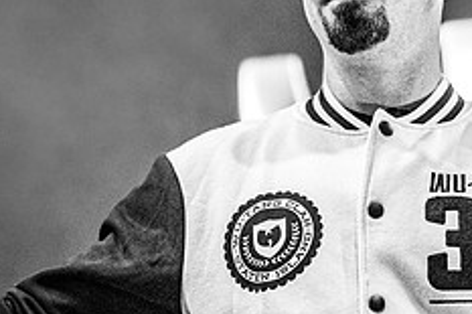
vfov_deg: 4.8
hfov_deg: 7.2
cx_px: 335
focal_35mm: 288
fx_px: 3773
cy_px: -9
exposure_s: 1/640
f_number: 2.8
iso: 2500
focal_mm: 80
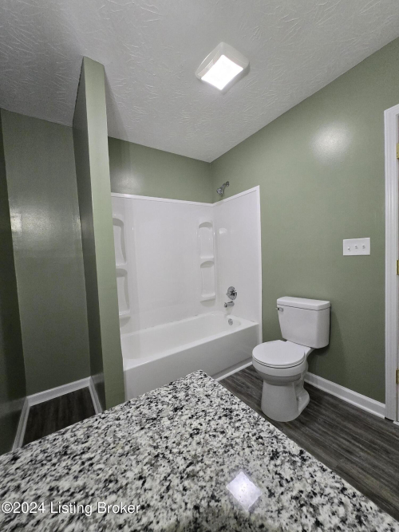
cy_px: 266
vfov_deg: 106.2
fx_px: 200
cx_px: 200
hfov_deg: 89.9
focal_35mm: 13
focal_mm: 1.7
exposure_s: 1/60
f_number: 2.2
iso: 320
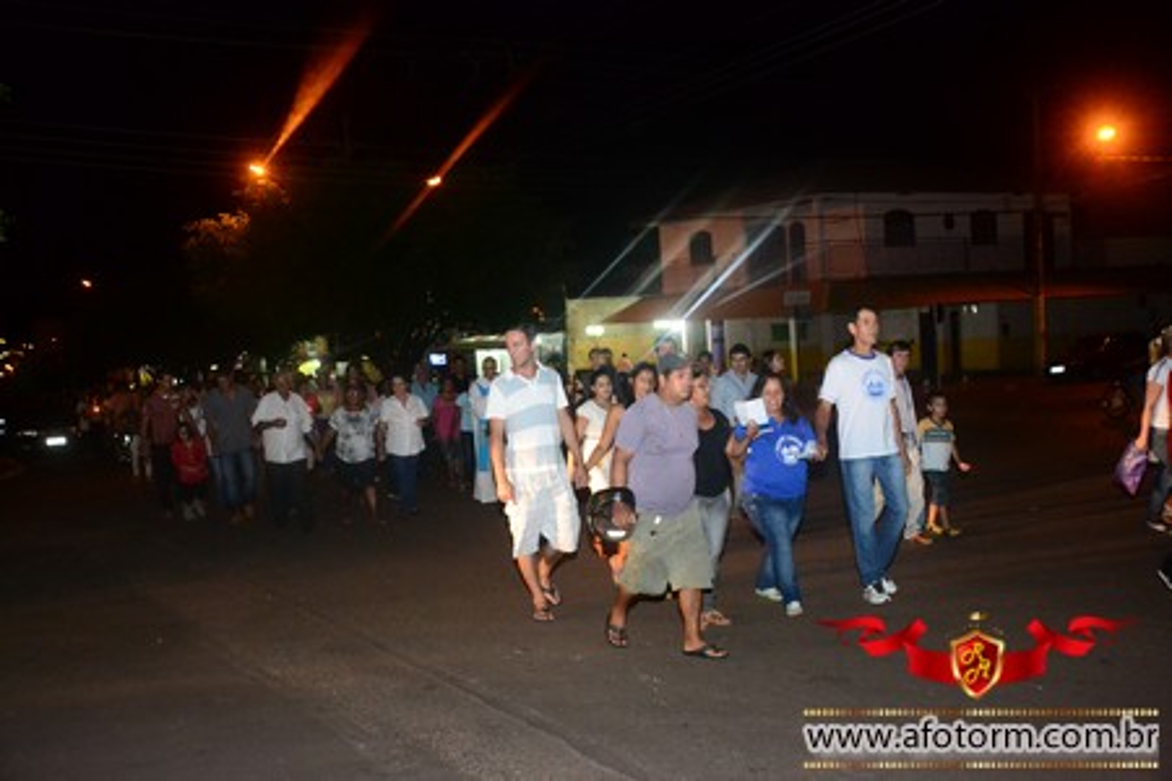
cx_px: 586
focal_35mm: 36
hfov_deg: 53.1
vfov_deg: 36.9
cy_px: 390
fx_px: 1172
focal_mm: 24
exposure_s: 1/60
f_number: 3.8
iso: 3200
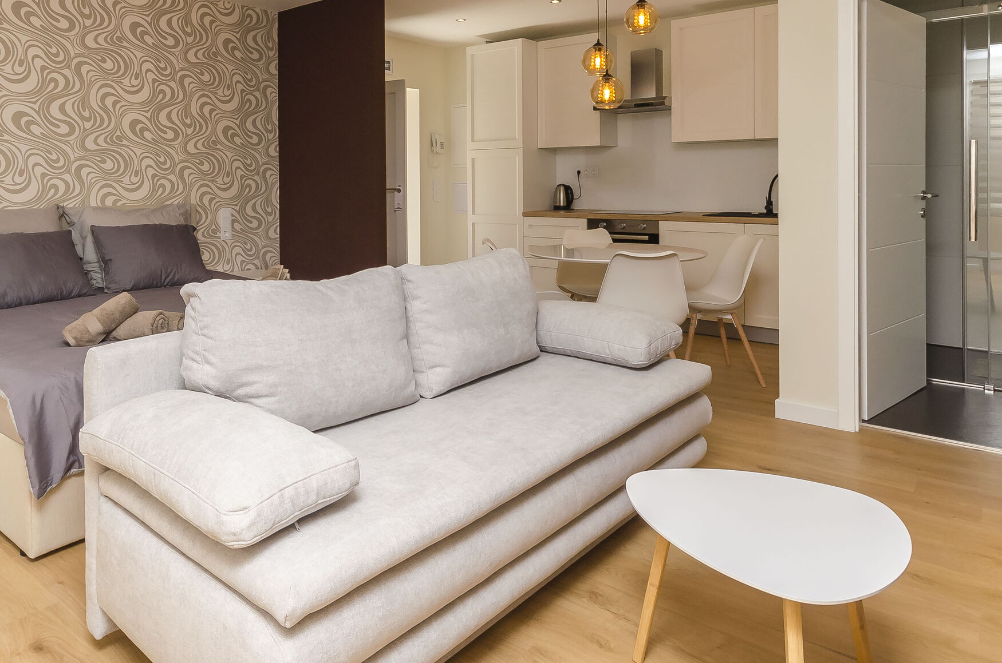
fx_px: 667
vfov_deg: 51.2
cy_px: 185
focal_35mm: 24
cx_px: 394
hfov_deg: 73.0
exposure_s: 1/160
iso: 160
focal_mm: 10
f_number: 8
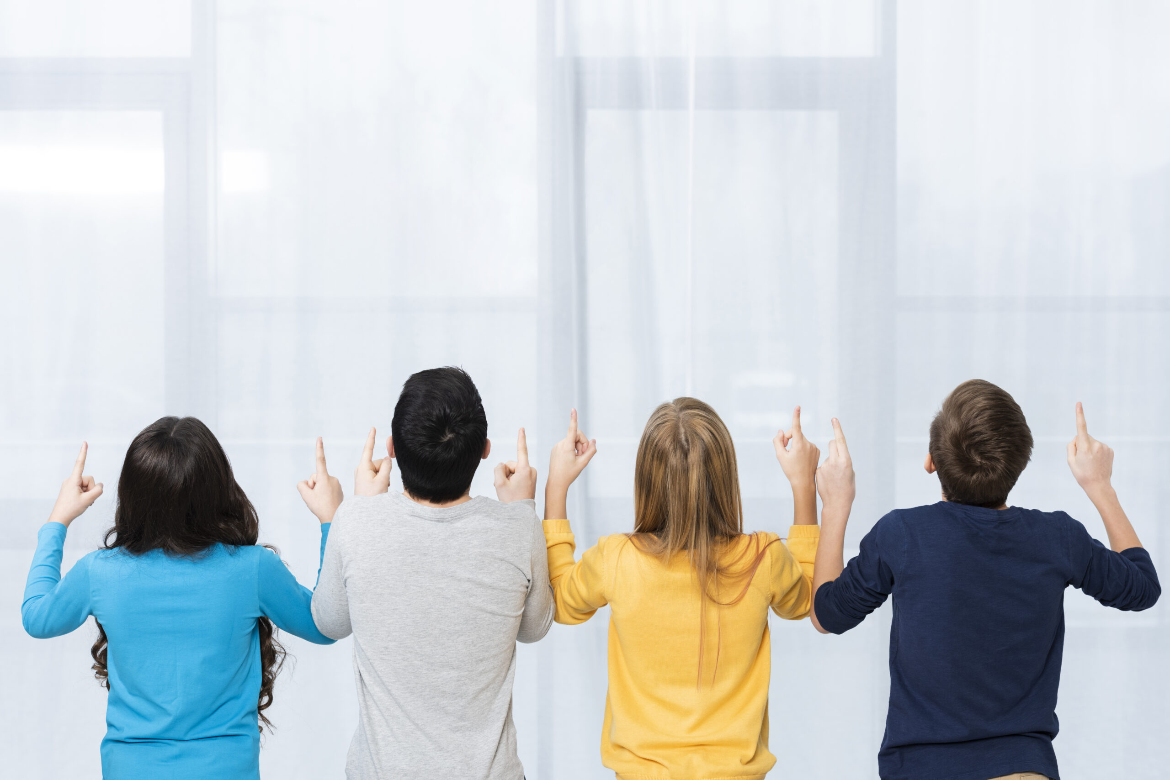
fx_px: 2275
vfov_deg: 19.5
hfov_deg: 28.8
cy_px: 390
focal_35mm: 70
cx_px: 585
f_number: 5
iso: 250
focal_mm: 70
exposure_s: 1/160
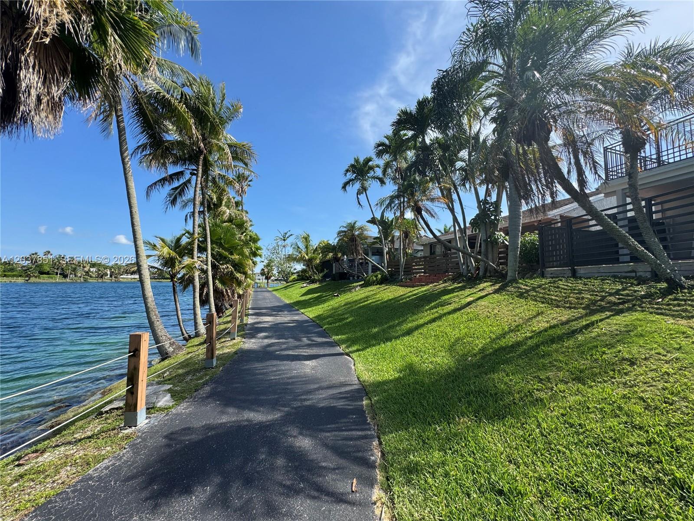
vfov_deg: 85.7
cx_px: 347
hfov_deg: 102.1
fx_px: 281
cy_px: 260
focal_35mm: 14
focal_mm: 2.22
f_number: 2.2
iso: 40
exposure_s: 1/1078
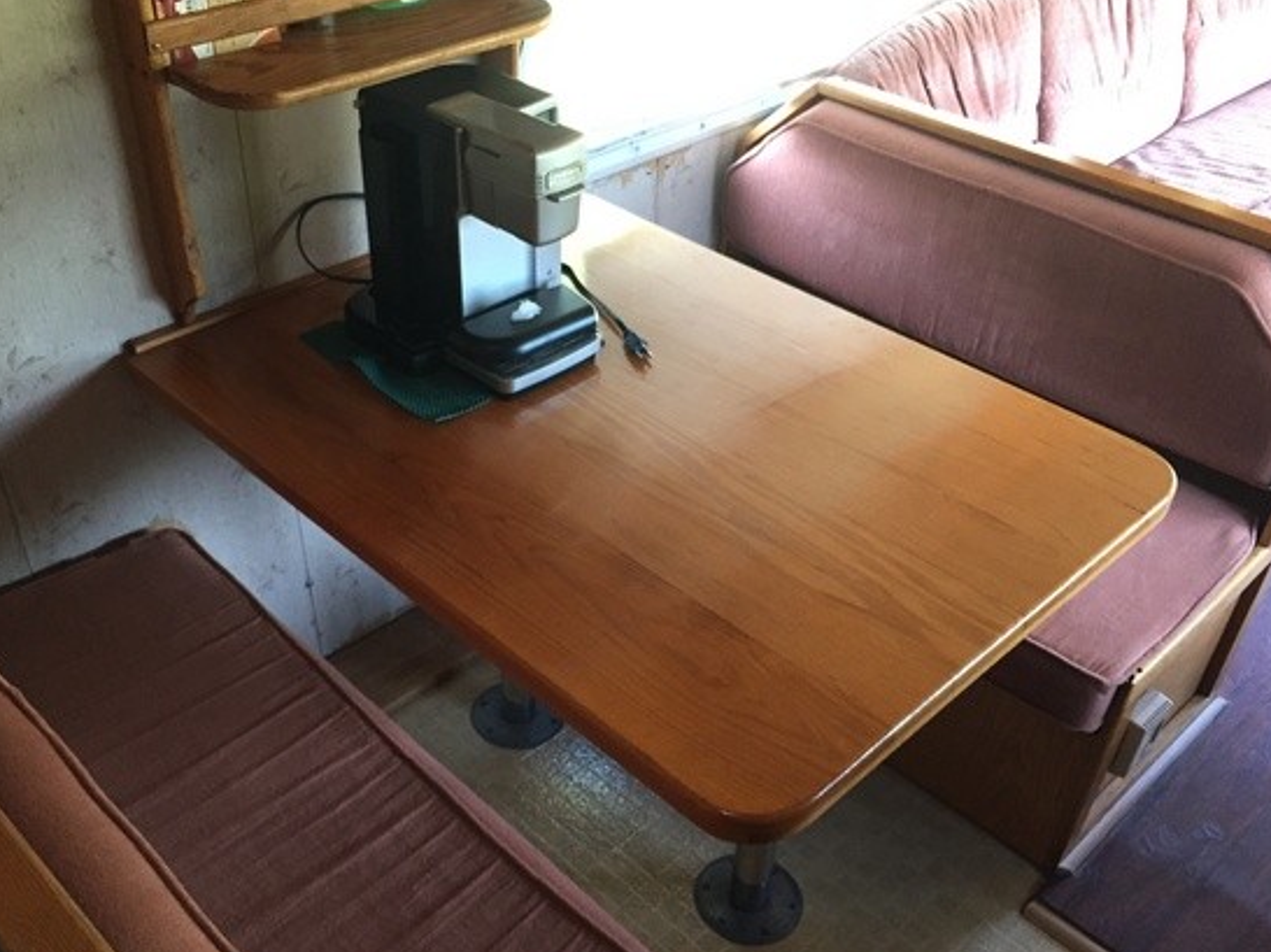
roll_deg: -0.6
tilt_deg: -40.7
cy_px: 540
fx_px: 1248
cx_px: 587
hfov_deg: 53.9
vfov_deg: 41.7
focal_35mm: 34
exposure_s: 1/30
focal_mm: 4.15
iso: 200
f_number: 2.2
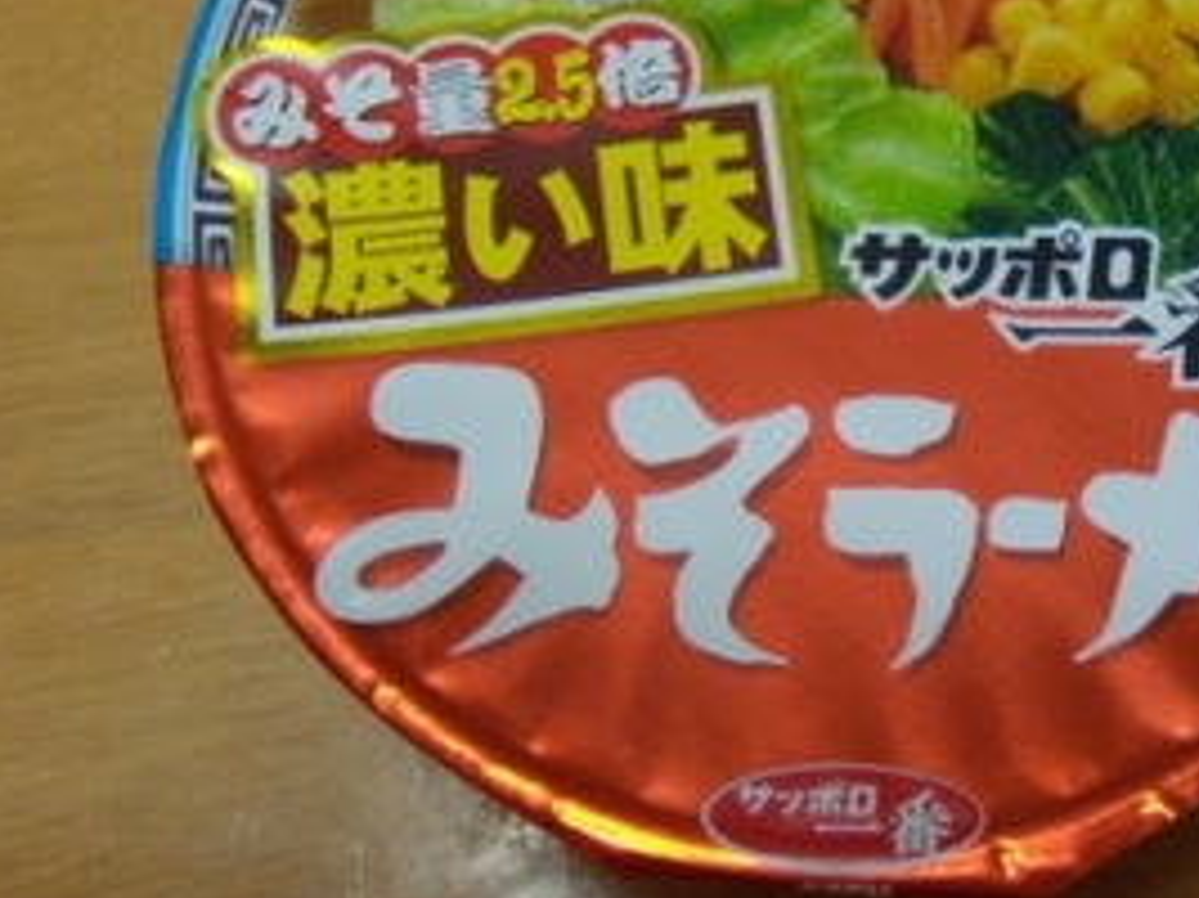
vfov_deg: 26.8
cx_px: 840
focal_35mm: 54
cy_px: 265
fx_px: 1870
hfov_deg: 35.1
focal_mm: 6.4
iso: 320
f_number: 3.6
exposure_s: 1/60
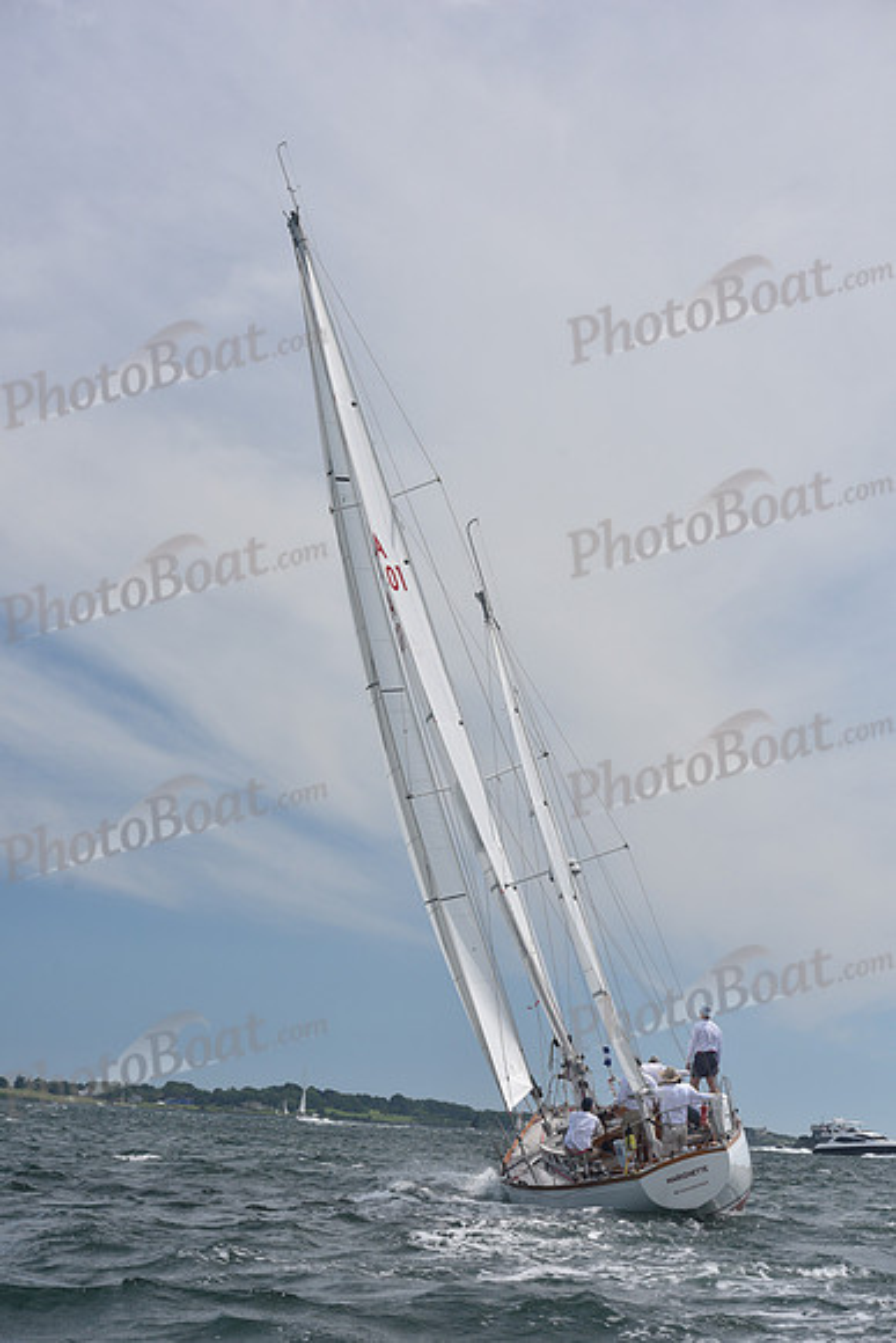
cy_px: 672
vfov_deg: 28.8
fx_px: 2612
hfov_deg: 19.5
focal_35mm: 70
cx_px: 448
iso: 320
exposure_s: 1/800
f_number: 8
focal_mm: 70
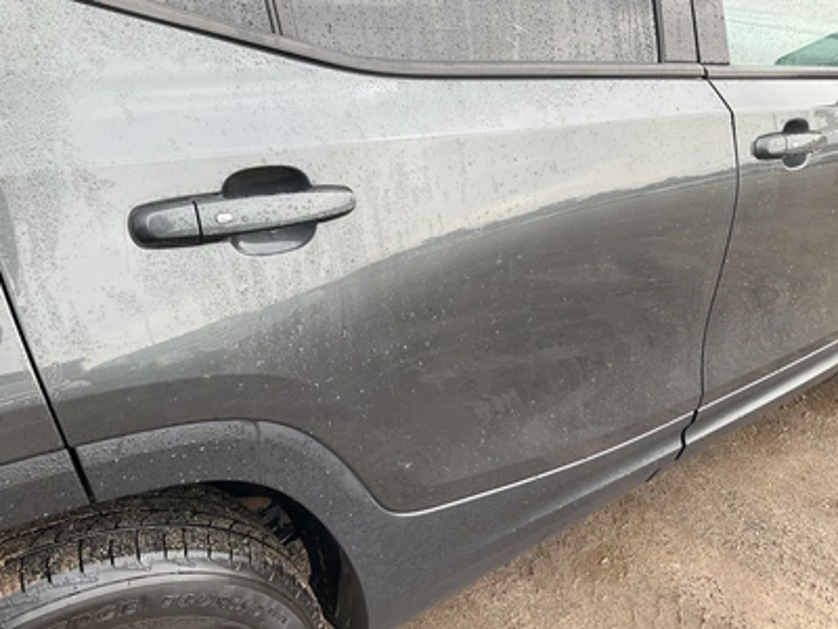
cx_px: 419
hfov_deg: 61.7
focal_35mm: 29
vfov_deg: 48.2
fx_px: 702
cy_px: 314
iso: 25
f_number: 1.8
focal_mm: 3
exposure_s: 1/320
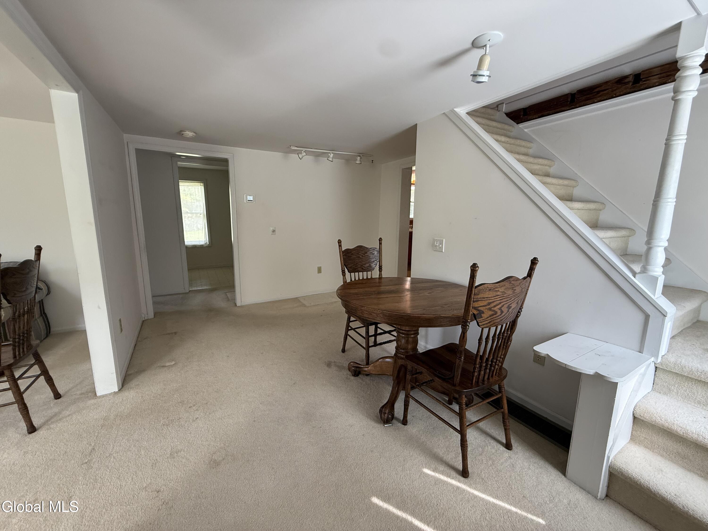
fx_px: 286
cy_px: 266
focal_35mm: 14
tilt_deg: -8.4
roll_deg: -0.2
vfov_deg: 85.7
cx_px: 354
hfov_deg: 102.1
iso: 250
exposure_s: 1/99
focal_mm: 2.22
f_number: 2.2
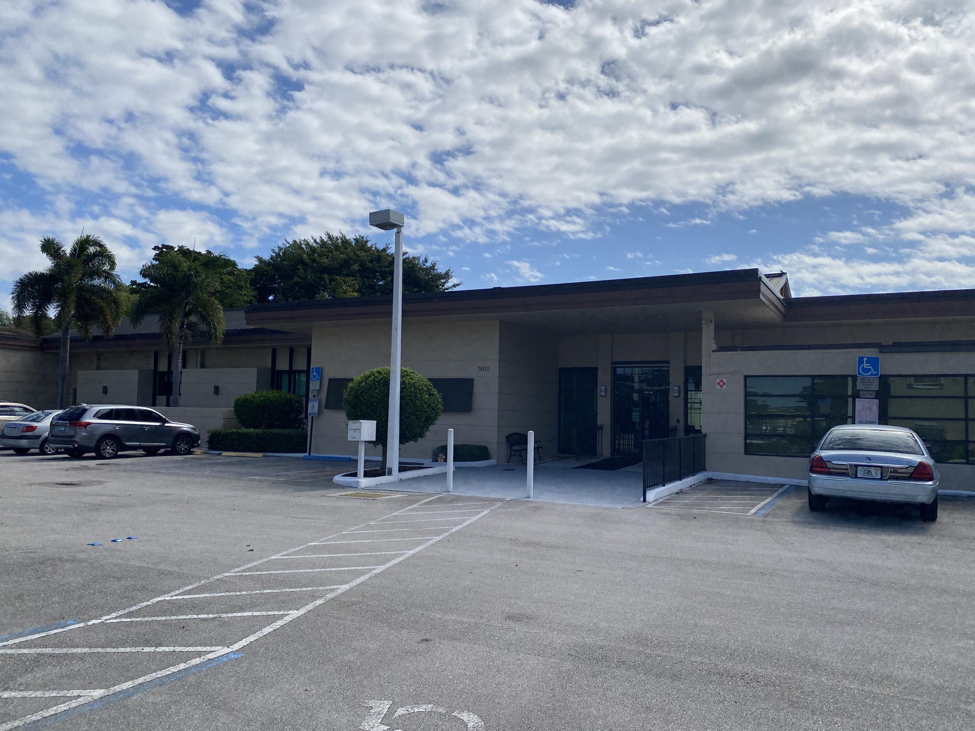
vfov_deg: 53.1
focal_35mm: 26
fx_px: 732
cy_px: 366
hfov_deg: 67.3
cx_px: 488
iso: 32
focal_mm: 4.25
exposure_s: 1/7194
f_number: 1.8
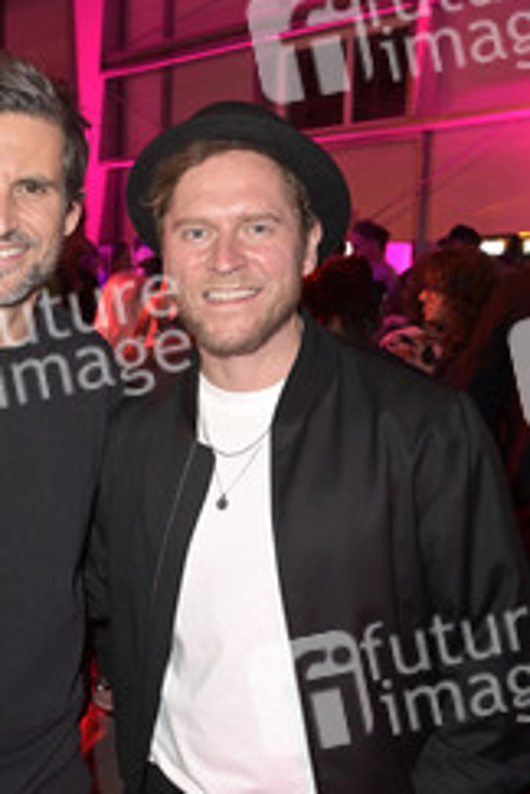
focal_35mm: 51
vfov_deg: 38.5
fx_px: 1126
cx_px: 118
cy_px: 516
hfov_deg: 26.1
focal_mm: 31
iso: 1600
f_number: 5
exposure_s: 1/50
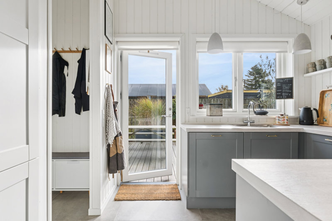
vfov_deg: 59.5
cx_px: 166
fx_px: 194
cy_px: 110
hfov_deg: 81.2
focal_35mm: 21
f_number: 8
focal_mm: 14
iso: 200
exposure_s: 1/80
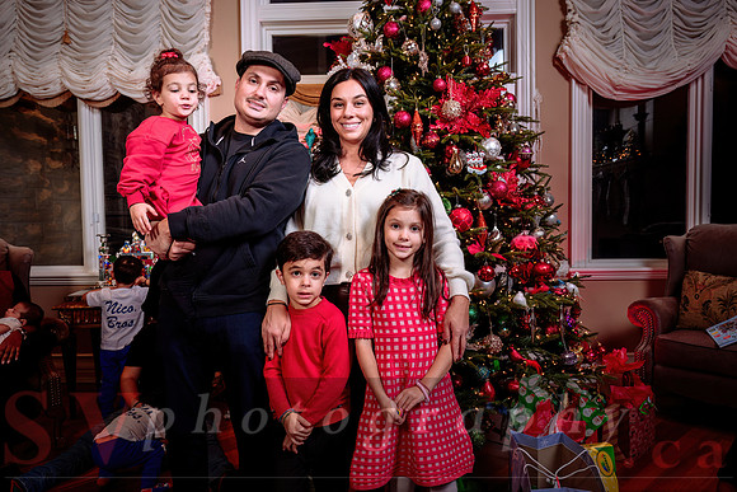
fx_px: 582
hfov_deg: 64.7
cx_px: 368
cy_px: 246
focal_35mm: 28
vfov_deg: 45.8
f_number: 5
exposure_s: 1/60
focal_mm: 27.5
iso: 200
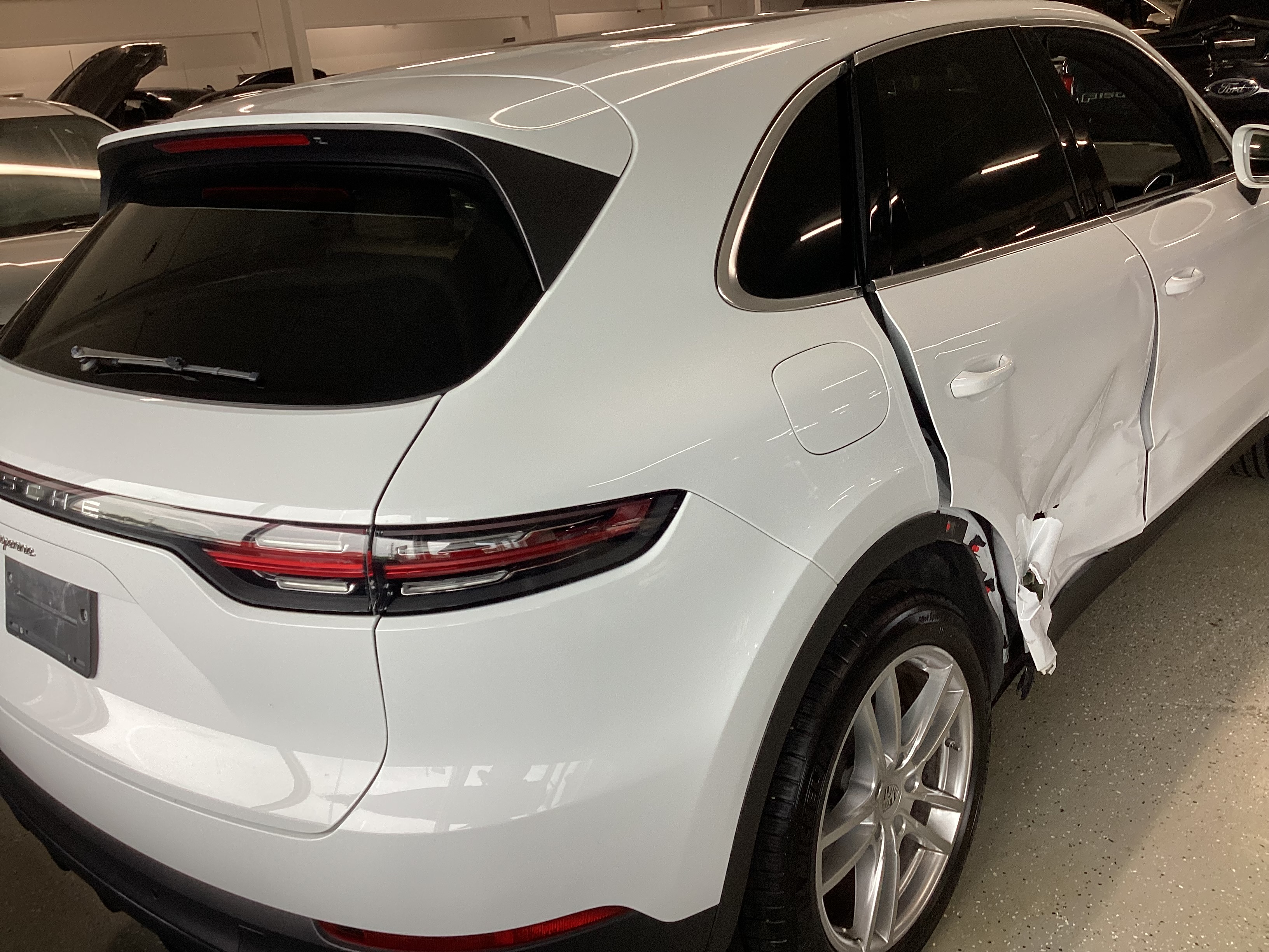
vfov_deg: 45.4
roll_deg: +4.8
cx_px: 634
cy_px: 476
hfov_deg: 58.4
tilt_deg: -22.0
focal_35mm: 31
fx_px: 1136
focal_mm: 3.3
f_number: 2.4
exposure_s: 1/120
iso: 64
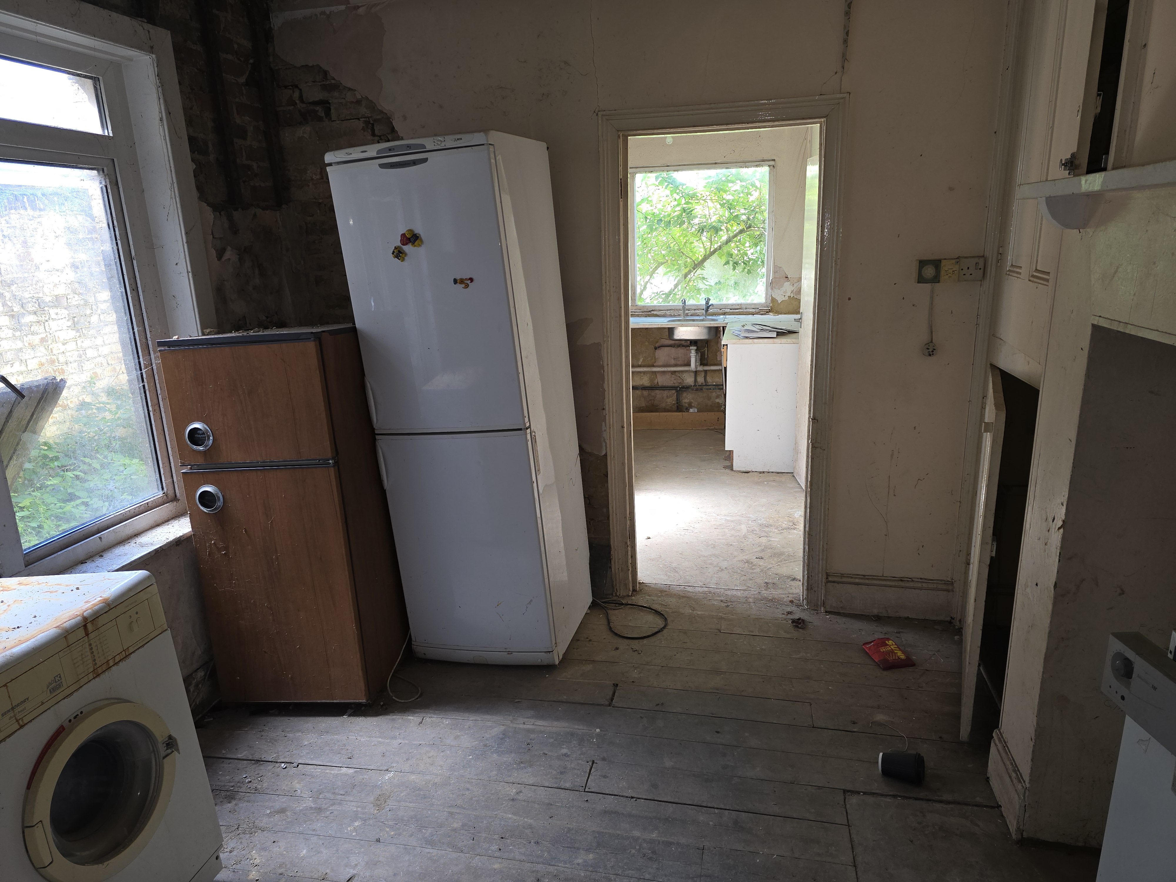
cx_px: 588
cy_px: 441
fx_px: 781
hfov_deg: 73.9
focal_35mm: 23
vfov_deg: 58.9
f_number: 1.7
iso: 40
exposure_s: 1/50
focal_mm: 6.3
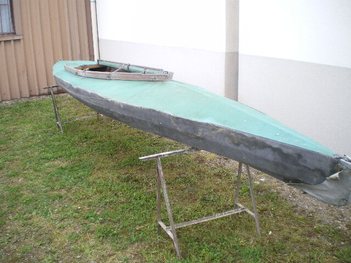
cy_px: 132
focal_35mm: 36
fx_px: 365
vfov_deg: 39.7
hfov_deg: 51.4
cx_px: 176
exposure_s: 1/50
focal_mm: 6.3
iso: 64
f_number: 3.1
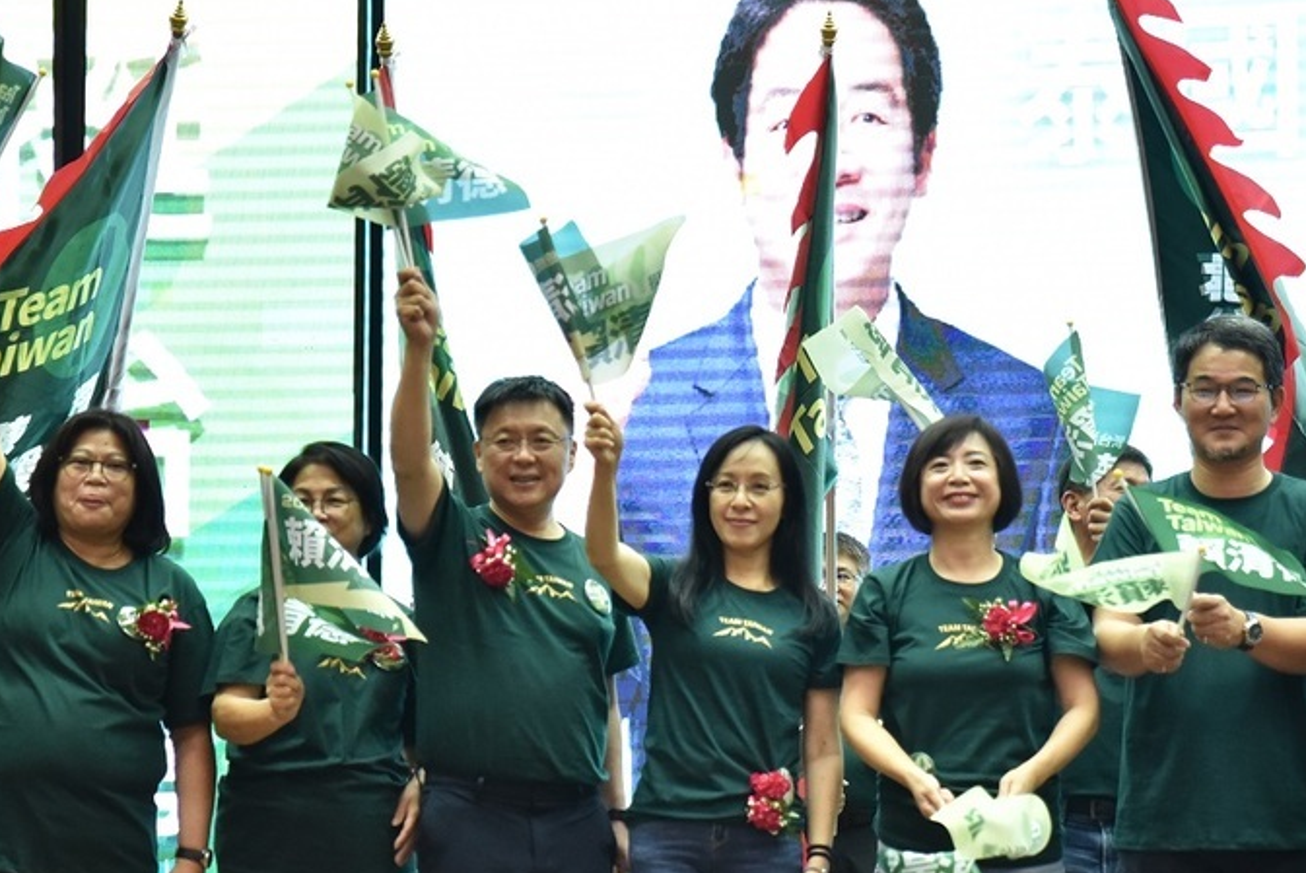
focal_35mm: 125
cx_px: 686
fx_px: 4537
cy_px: 543
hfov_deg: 16.4
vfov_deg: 11.0
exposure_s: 1/400
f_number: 3.5
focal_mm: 70
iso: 4000
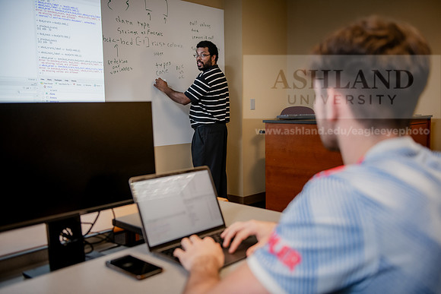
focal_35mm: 36
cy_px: 147
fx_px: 441
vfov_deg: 36.9
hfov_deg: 53.1
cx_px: 220
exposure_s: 1/200
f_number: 2.8
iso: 1000
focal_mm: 36
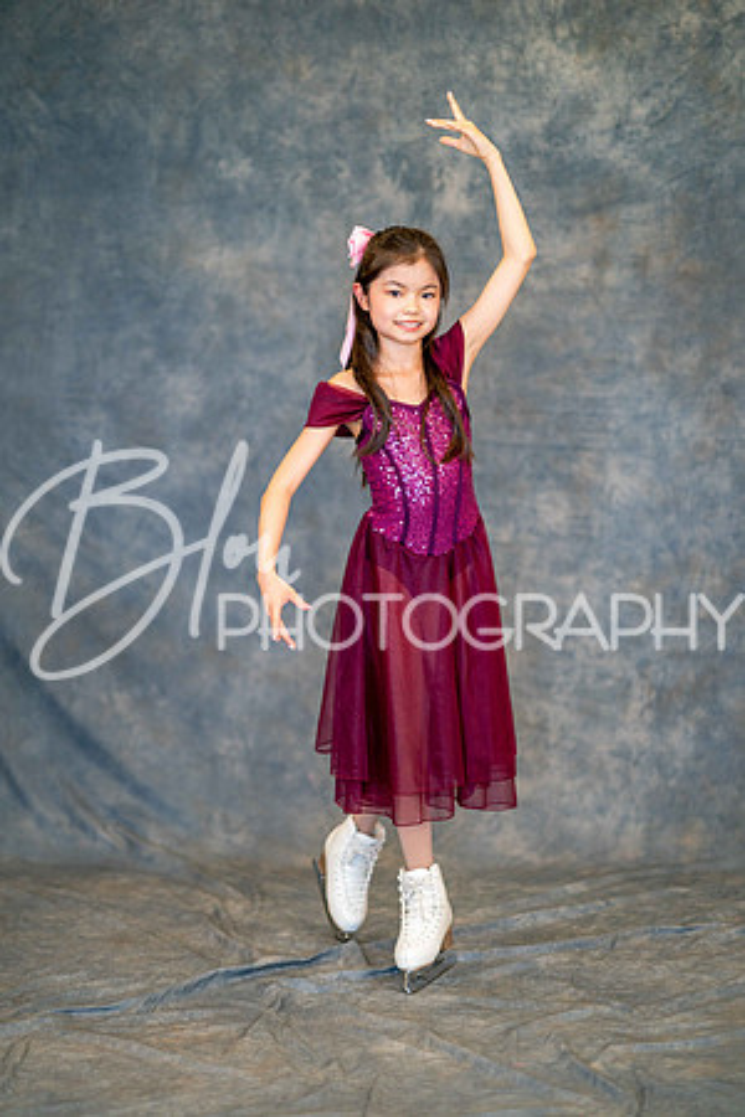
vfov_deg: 23.9
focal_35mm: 85
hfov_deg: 16.1
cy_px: 558
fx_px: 2638
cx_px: 372
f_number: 1.4
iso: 500
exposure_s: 1/200
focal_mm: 85
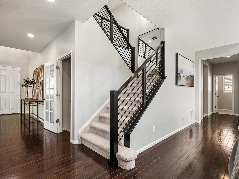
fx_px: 124
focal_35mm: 18
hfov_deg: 87.7
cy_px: 92
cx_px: 113
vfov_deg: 71.6
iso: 200
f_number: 8
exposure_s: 1/1.67
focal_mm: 16
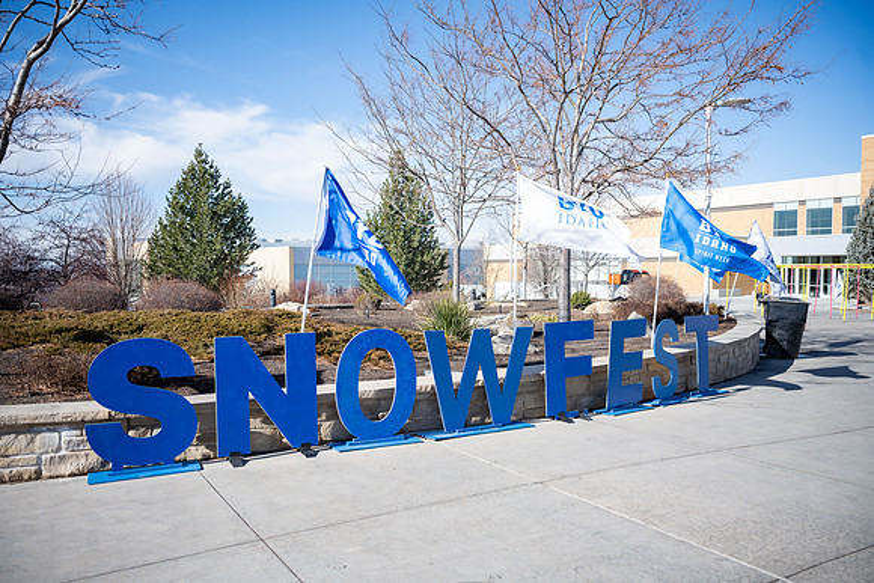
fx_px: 728
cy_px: 292
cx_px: 437
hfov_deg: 61.9
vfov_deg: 43.6
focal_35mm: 30
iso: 100
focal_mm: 30
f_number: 2.8
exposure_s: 1/1600
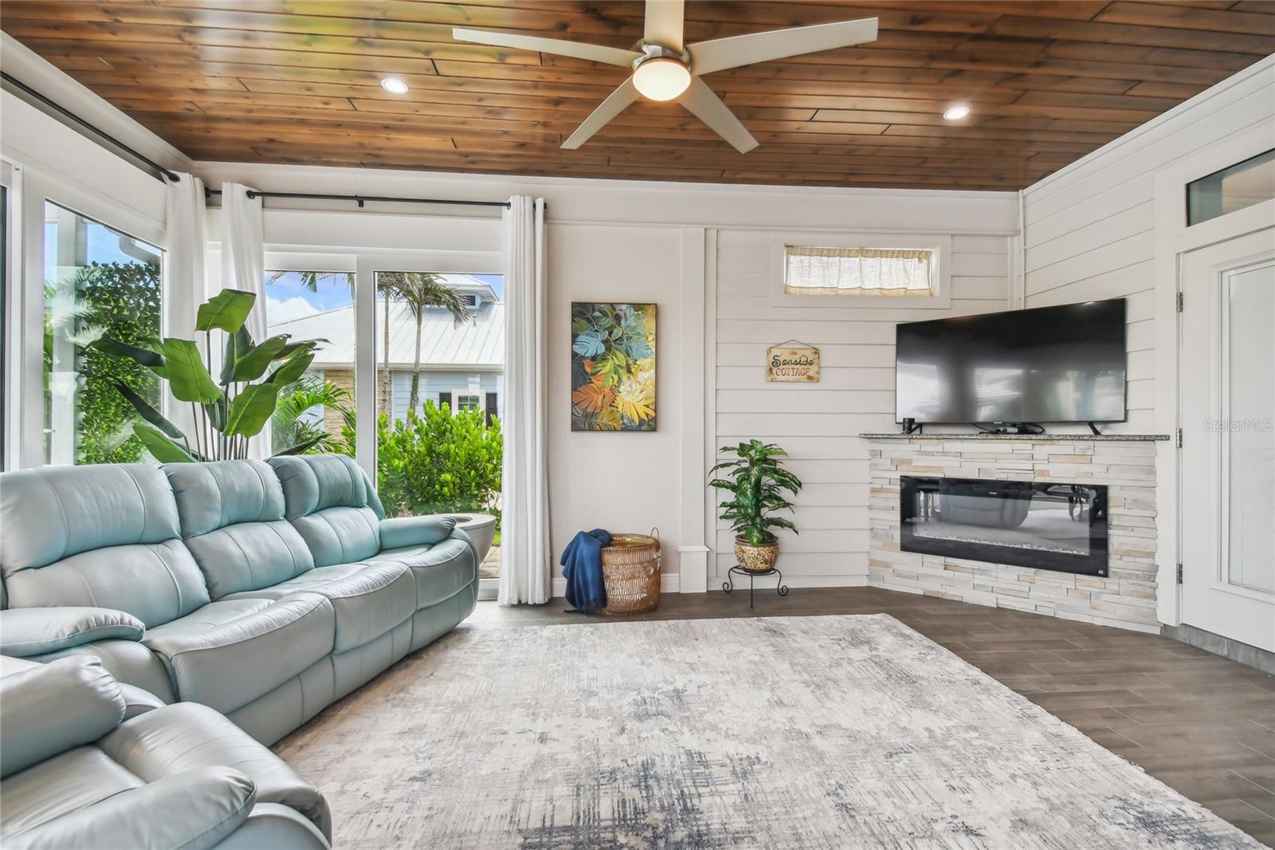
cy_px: 425
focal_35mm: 15
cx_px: 638
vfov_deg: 77.3
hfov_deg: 100.4
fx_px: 531
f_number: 7.1
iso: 100
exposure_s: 1/125
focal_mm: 10
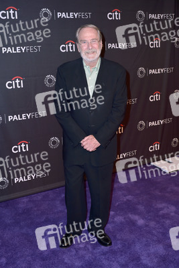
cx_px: 90
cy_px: 134
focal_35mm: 35
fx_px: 261
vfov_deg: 54.4
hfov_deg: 37.9
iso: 250
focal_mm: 35
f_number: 6.3
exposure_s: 1/250
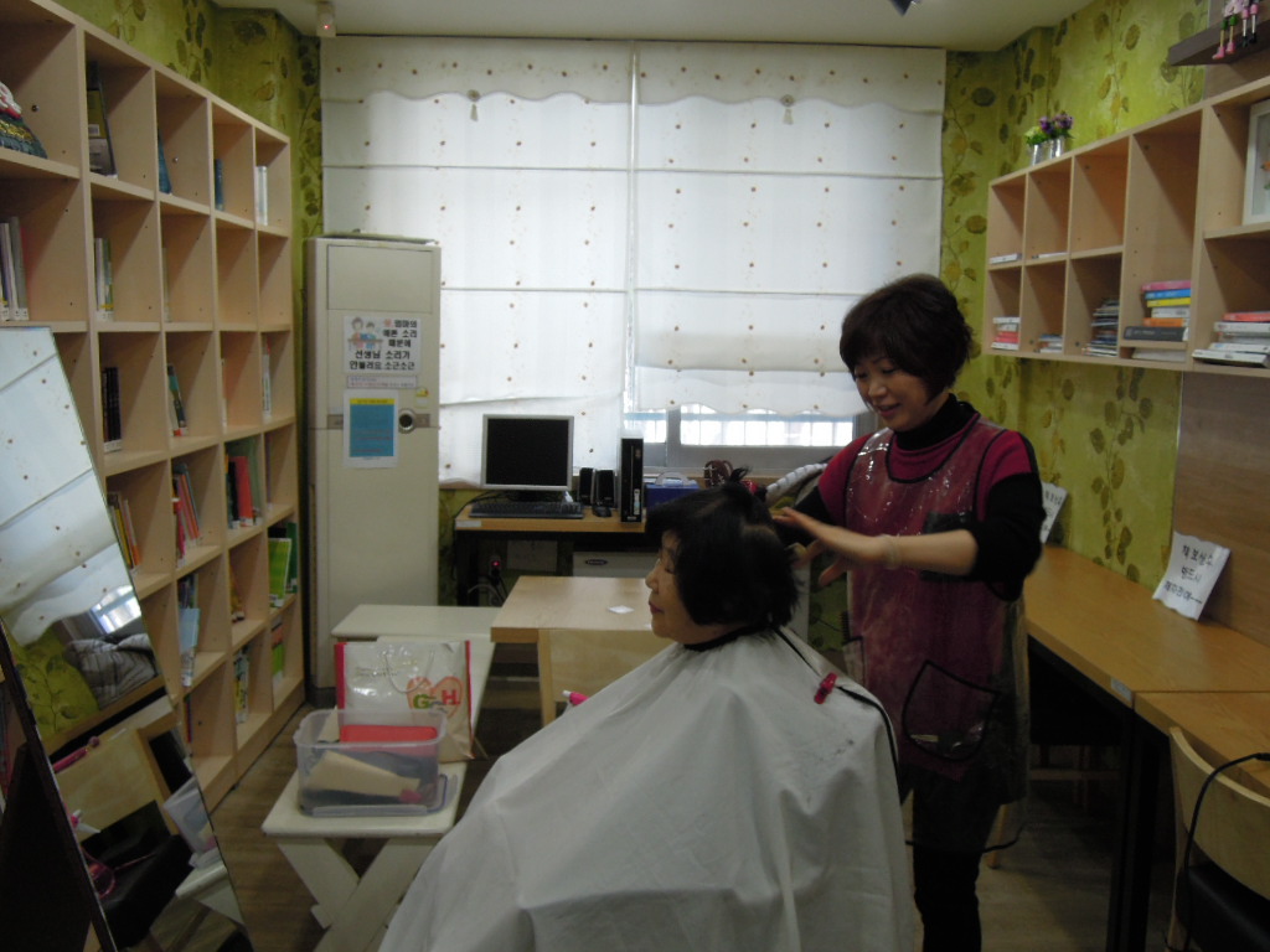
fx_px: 1137
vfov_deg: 45.4
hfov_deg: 58.4
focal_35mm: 31
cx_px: 635
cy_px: 476
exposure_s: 1/50
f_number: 3
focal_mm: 5.5
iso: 250
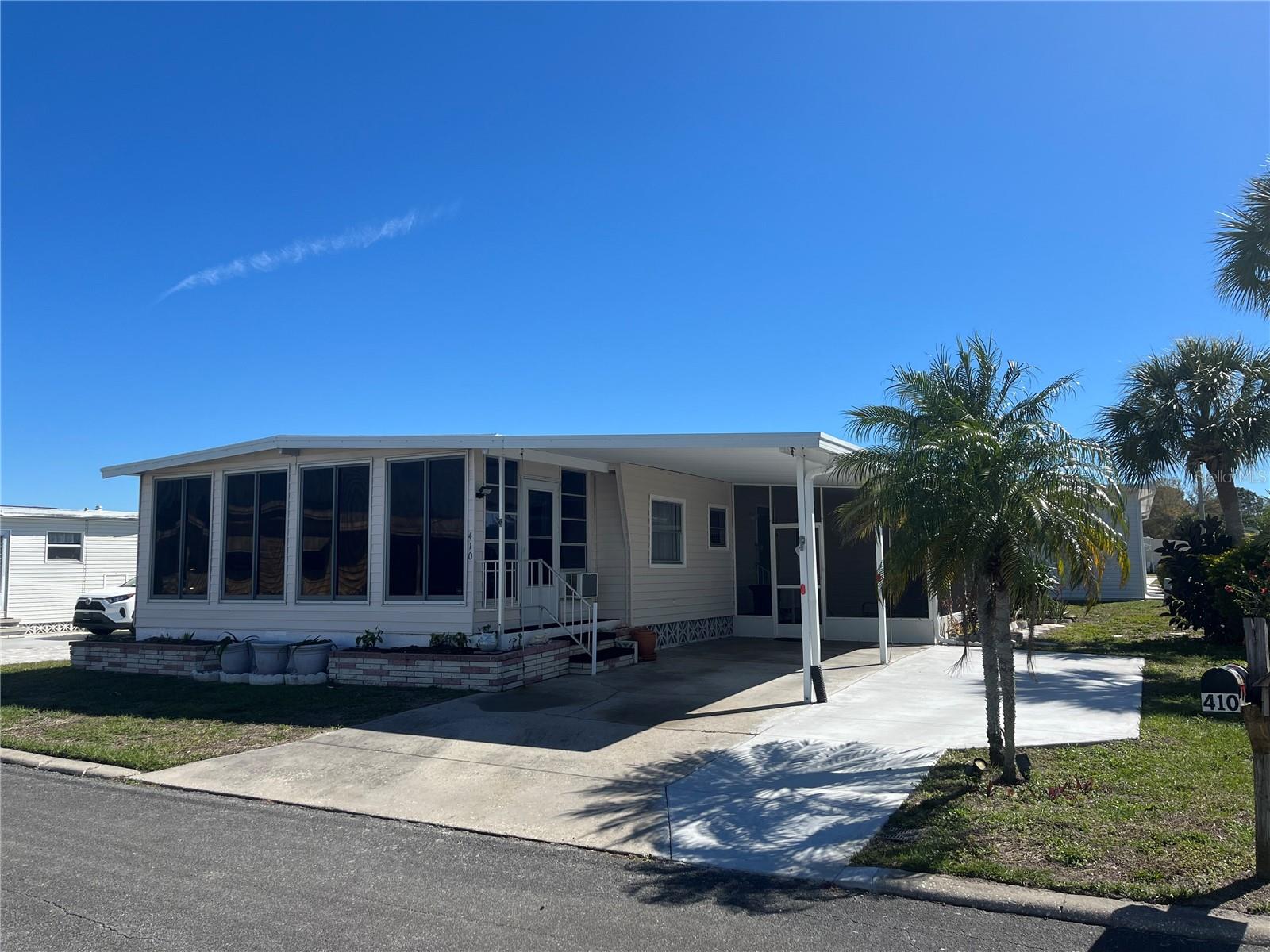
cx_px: 635
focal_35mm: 26
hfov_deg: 67.3
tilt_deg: +7.7
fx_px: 954
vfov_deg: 53.1
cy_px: 476
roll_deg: +1.3
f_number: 1.6
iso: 50
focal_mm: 5.1
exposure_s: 1/3876
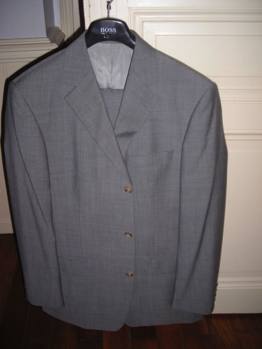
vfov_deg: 49.0
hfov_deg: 37.7
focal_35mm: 38
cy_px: 174
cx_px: 131
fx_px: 383
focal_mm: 6.3
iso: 50
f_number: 3.2
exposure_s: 1/60.1
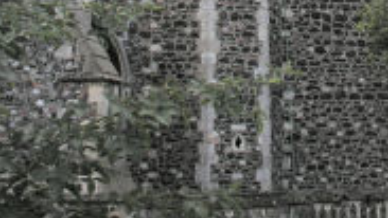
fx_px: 988
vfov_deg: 11.6
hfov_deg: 22.2
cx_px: 245
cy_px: -193
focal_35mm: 96
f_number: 5
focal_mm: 8.9
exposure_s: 1/157
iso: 50
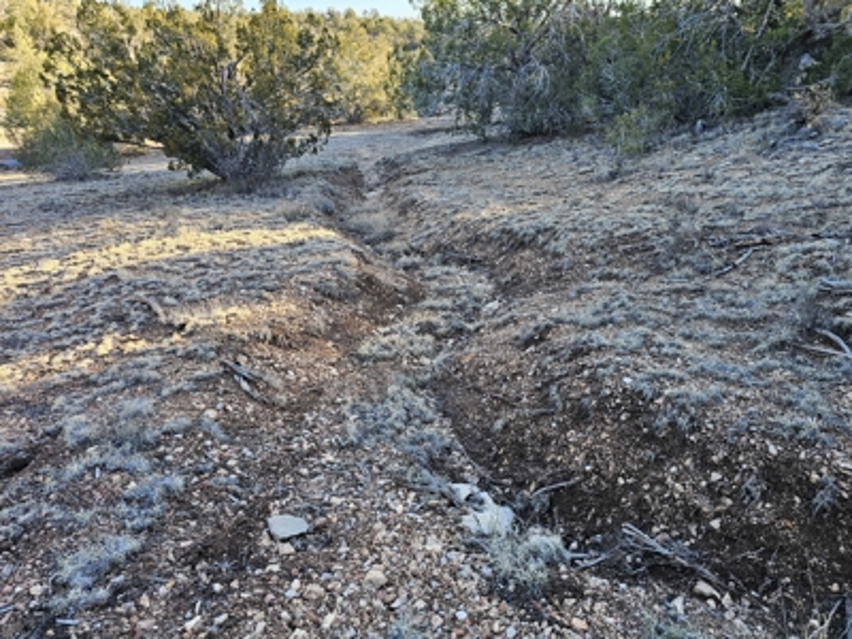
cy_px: 320
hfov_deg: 73.9
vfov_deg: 58.9
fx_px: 566
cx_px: 426
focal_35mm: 23
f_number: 1.7
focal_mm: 6.3
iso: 50
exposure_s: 1/180
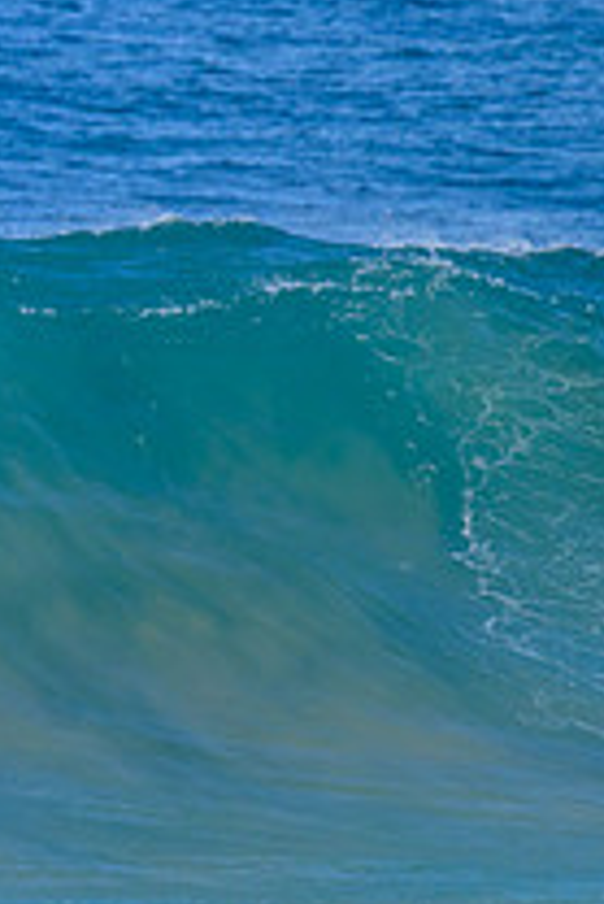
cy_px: 385
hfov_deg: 0.9
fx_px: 39192
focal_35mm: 1560
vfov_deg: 1.3
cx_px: -634
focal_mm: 560
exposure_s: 1/2000
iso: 720
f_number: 8
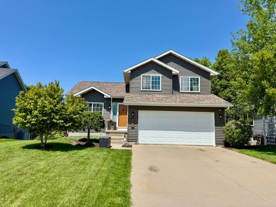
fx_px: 191
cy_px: 104
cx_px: 138
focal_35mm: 24
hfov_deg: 71.6
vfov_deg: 56.8
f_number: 1.78
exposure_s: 1/5714
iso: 80
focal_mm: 6.76
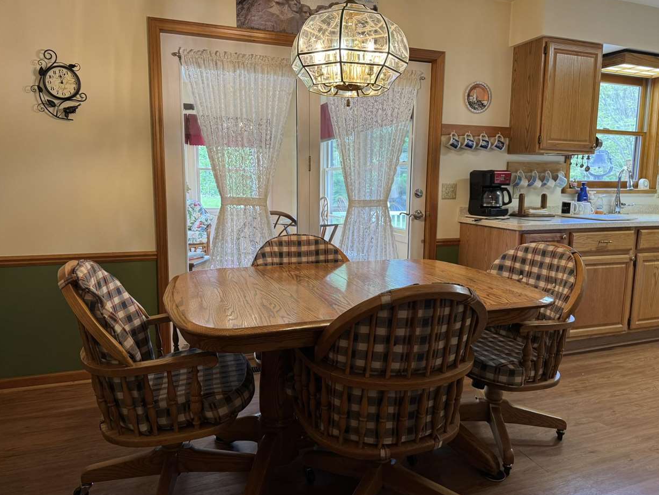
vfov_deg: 54.9
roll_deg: -0.7
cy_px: 245
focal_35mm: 25
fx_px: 476
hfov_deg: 69.4
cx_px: 339
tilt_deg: -8.4
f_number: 1.78
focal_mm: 6.76
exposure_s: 1/60
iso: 200
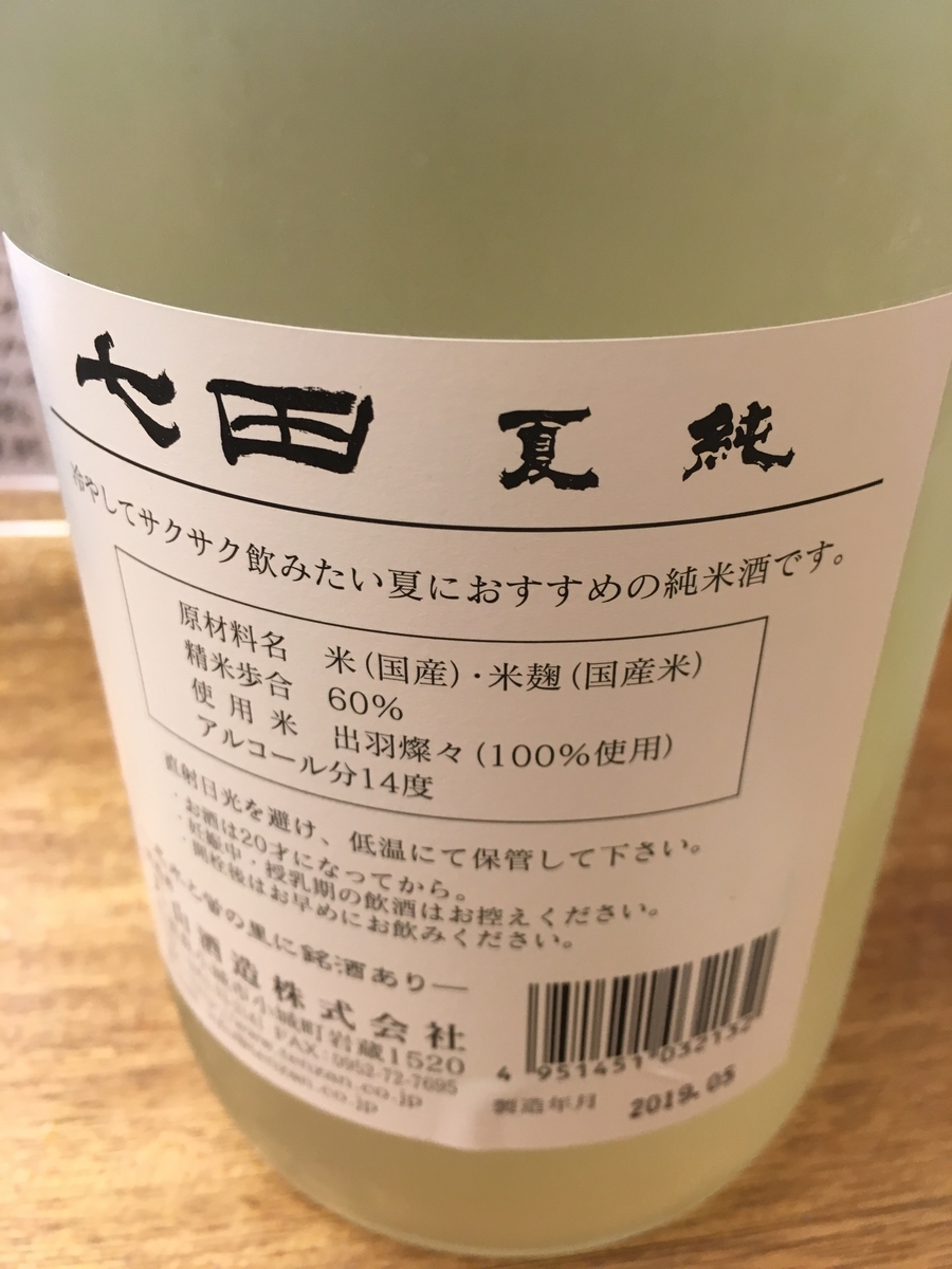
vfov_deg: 61.7
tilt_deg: -34.7
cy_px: 634
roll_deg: -0.2
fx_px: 1063
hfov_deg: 48.2
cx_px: 476
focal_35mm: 29
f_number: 2.2
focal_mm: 4.15
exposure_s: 1/33
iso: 40
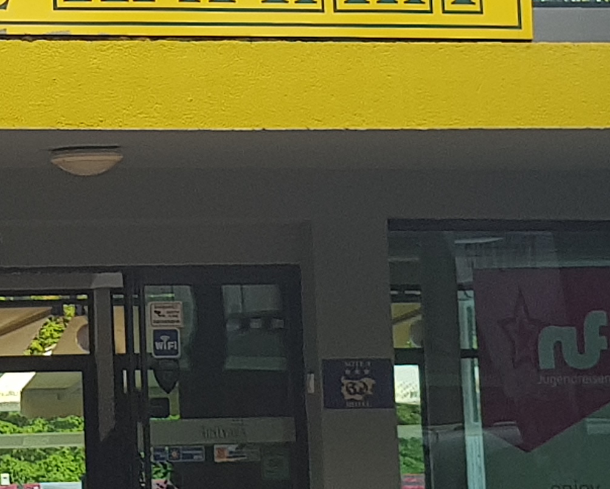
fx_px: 1842
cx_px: -49
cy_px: -22
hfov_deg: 18.2
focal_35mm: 102
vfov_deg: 14.8
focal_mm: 4.2
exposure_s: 1/182
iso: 40
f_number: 1.7
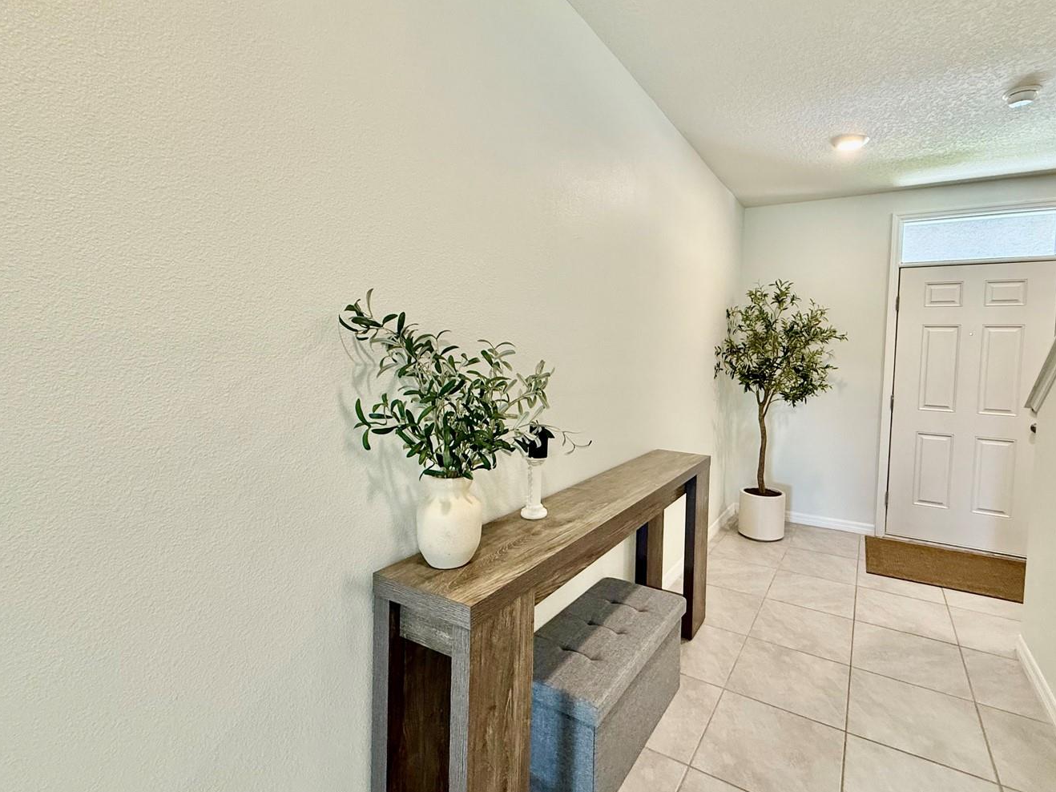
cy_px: 374
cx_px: 598
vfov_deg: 74.7
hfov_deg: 90.5
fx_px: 519
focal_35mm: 17
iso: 320
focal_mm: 2.22
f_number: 2.2
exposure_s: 1/120
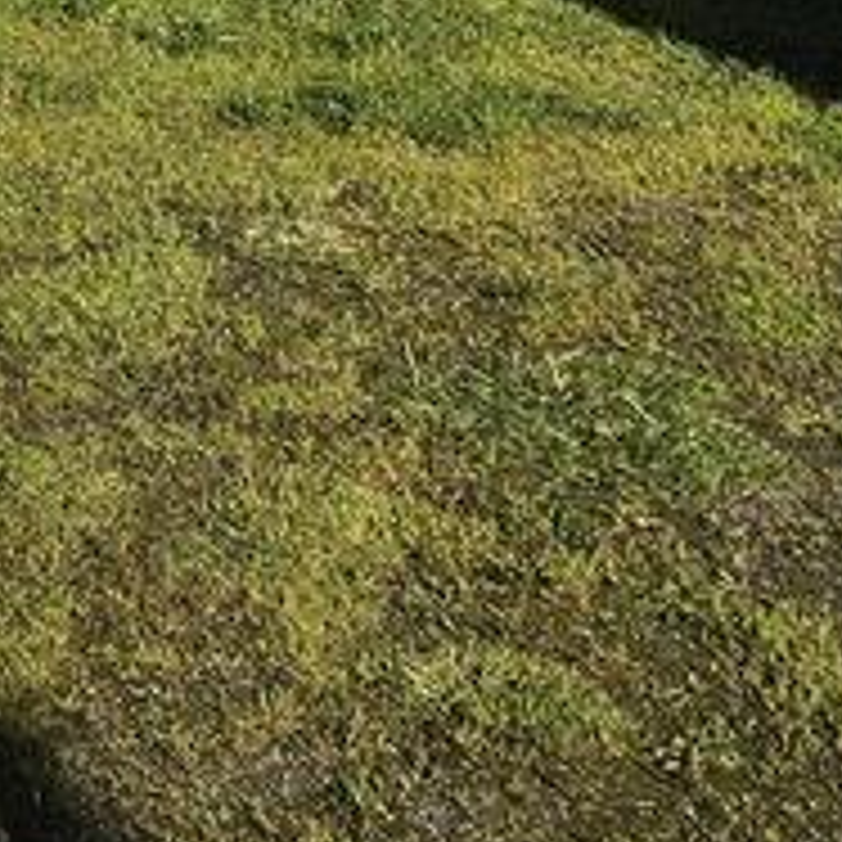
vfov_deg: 12.5
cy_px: -756
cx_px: -243
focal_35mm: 125
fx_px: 3440
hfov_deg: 13.5
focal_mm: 5.4
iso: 25
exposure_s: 1/3291
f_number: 1.8
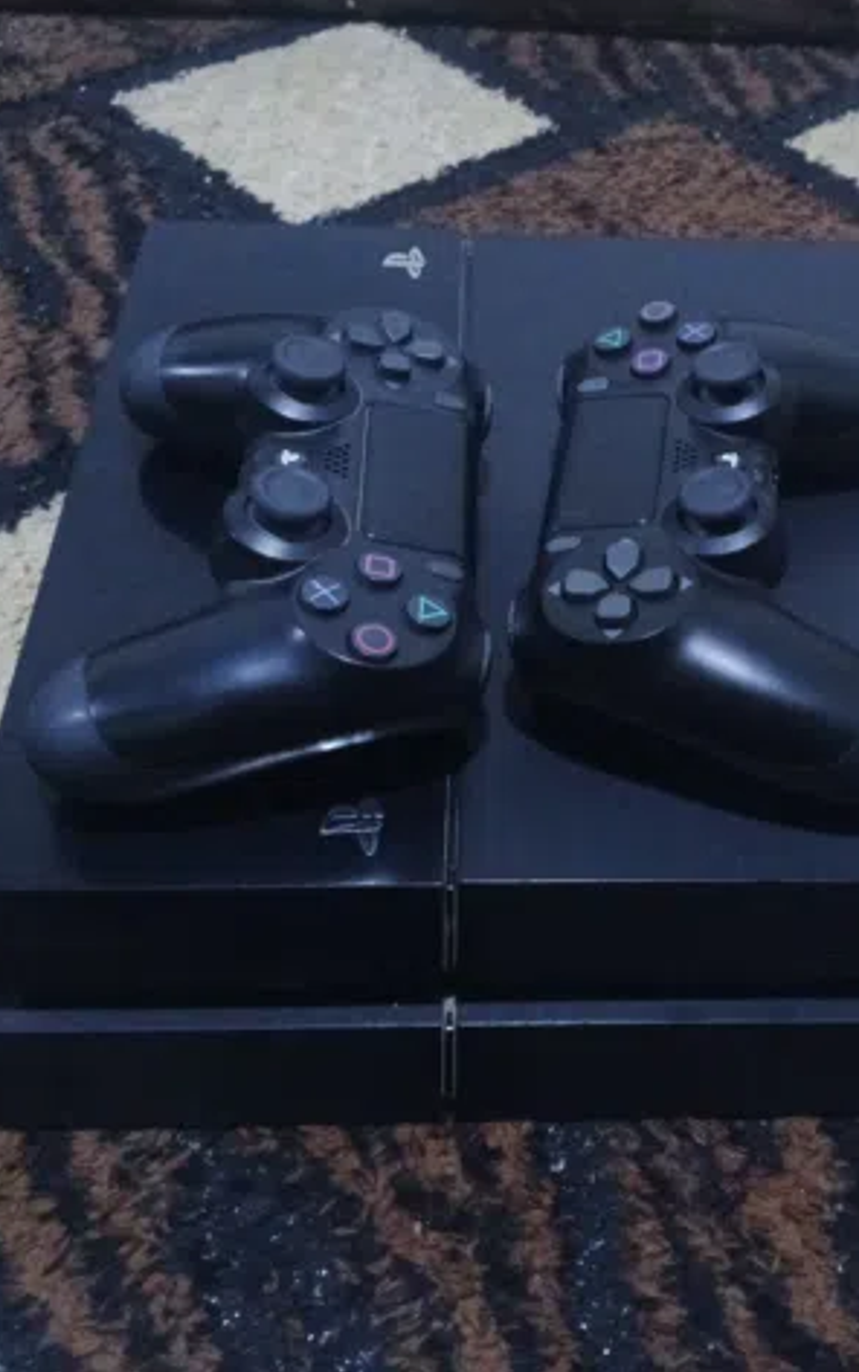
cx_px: 607
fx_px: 1235
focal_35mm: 33
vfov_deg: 58.1
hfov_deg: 37.7
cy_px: 682
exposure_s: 1/16.7
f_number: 1.6
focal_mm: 4.09
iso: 2268
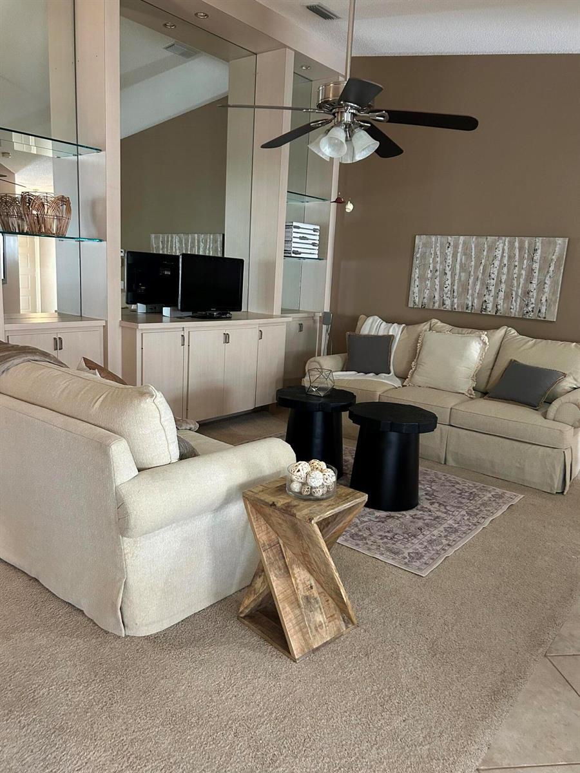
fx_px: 581
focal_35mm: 26
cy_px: 386
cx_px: 290
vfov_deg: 67.3
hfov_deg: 53.1
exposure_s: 1/60
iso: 320
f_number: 1.5
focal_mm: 5.7
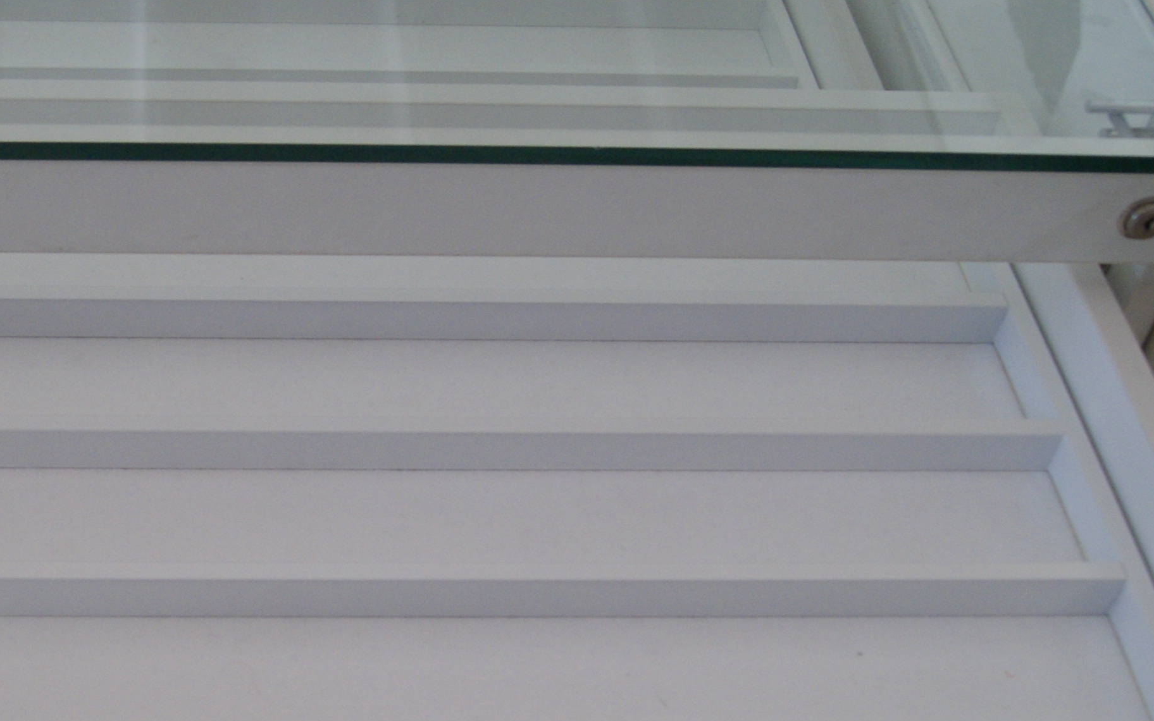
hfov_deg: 30.4
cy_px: 462
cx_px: 151
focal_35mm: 65
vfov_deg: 20.0
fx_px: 2044
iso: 400
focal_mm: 20
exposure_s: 1/25
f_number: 3.5
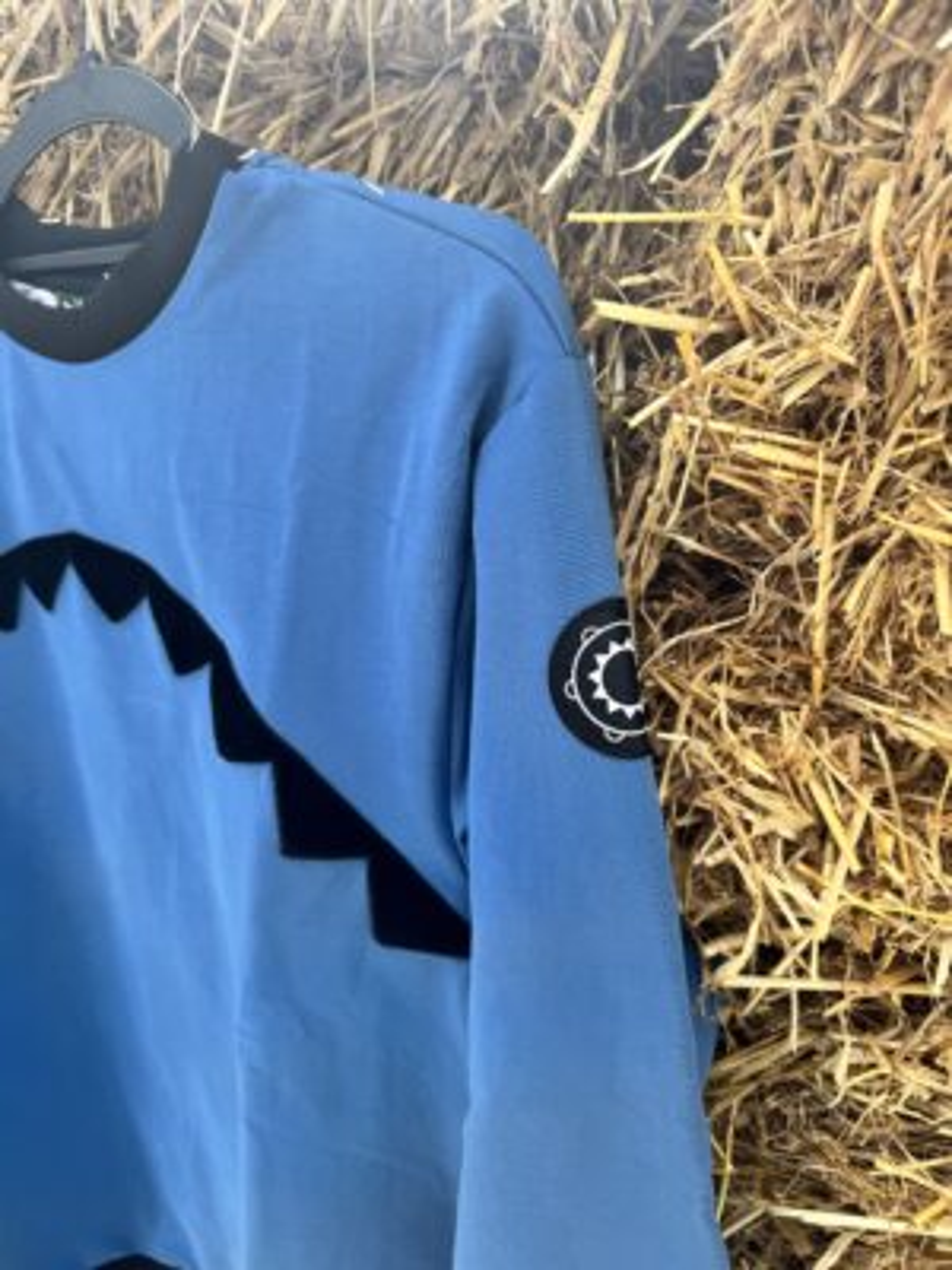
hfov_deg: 56.8
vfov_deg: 71.6
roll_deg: +1.4
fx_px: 880
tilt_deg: -14.2
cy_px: 635
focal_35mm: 24
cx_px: 476
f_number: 1.78
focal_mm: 6.76
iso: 80
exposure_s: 1/1366
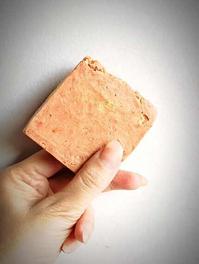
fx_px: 497
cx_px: 100
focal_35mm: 65
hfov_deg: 22.6
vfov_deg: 29.8
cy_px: 132
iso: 159
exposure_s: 1/125
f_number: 1.65
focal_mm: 6.11
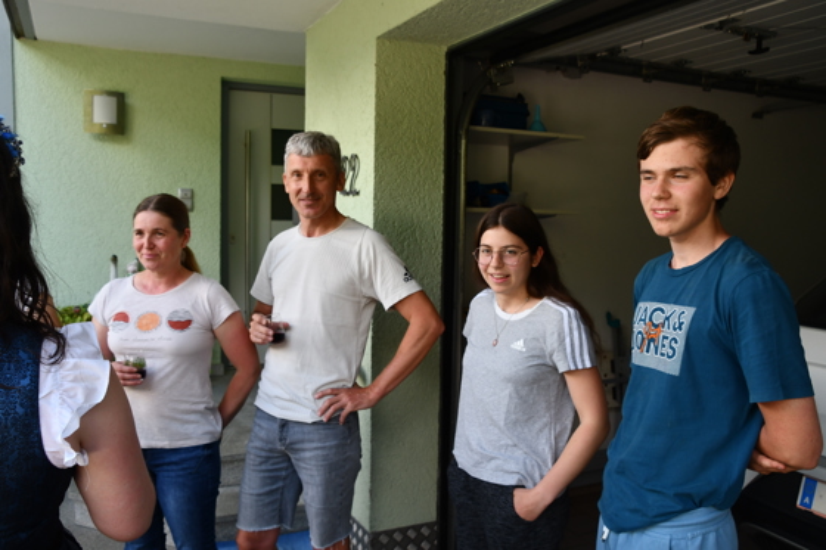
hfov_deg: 60.3
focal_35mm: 31
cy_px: 275
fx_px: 711
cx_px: 413
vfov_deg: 42.3
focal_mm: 21
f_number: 5
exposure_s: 1/250
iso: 400
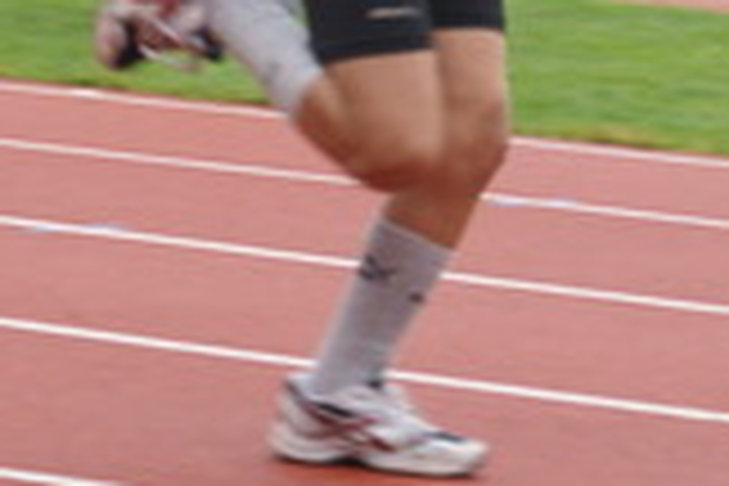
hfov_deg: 6.9
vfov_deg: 4.6
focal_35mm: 300
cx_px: 315
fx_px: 6075
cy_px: -135
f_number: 5.6
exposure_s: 1/250
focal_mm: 60
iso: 100
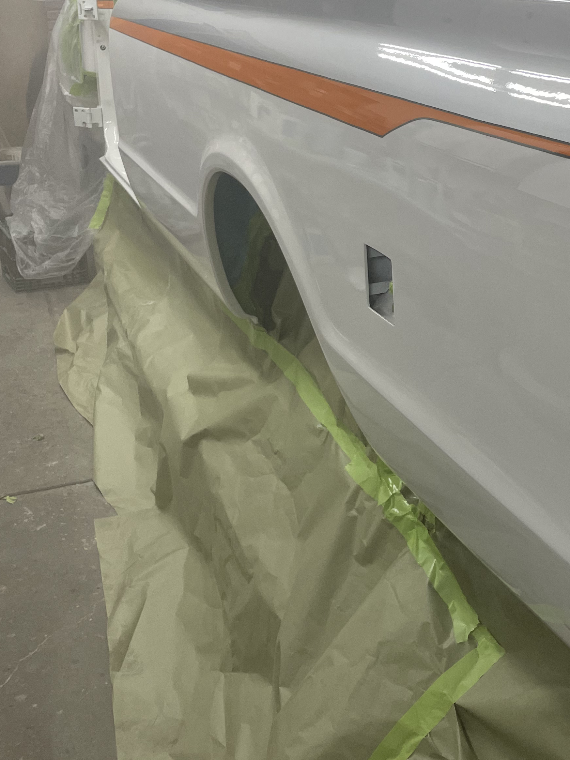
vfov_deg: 42.0
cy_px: 319
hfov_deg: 31.6
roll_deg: -0.6
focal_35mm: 45
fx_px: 988
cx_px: 426
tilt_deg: -19.5
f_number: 1.6
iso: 100
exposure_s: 1/120
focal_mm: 4.2
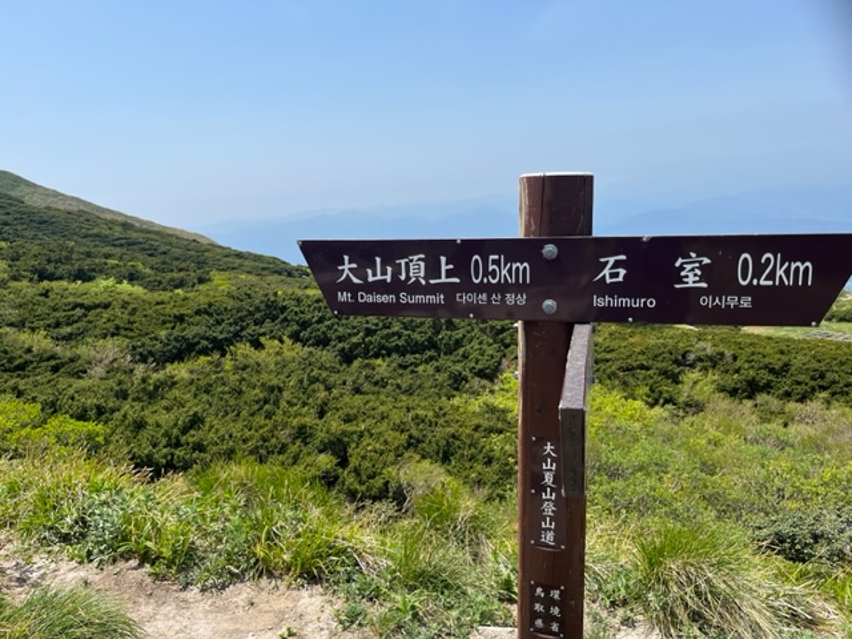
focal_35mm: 26
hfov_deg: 67.3
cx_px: 426
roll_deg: +5.8
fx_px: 640
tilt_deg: -9.5
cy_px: 320
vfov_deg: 53.1
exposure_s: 1/3311
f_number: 1.6
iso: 50
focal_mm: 5.1
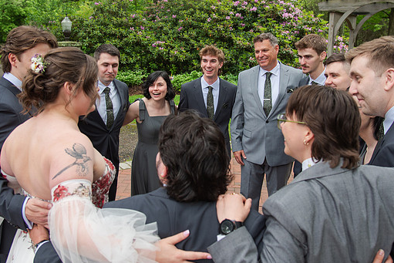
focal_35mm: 34
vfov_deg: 38.7
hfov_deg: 55.8
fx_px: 372
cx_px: 194
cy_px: 104
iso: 140
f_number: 4
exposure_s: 1/400
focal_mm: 24
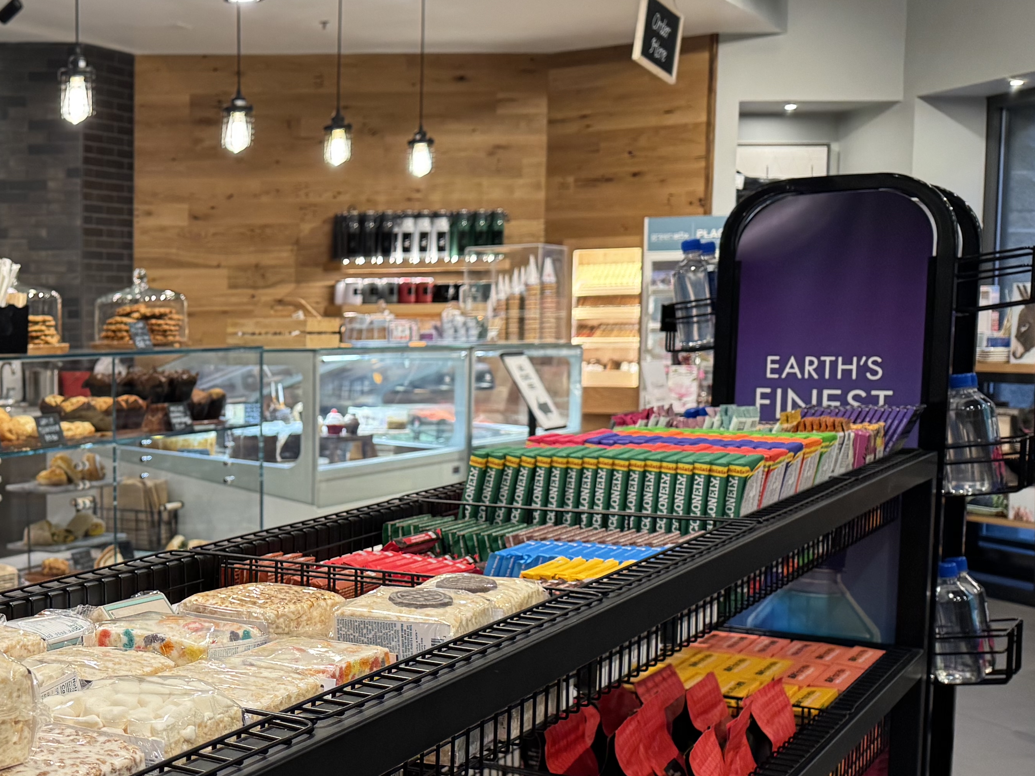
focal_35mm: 51
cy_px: 469
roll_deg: +0.9
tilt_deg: -5.9
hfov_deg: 33.8
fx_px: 1525
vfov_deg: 28.5
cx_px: -29
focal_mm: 6.76
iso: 200
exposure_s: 1/120
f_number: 1.78
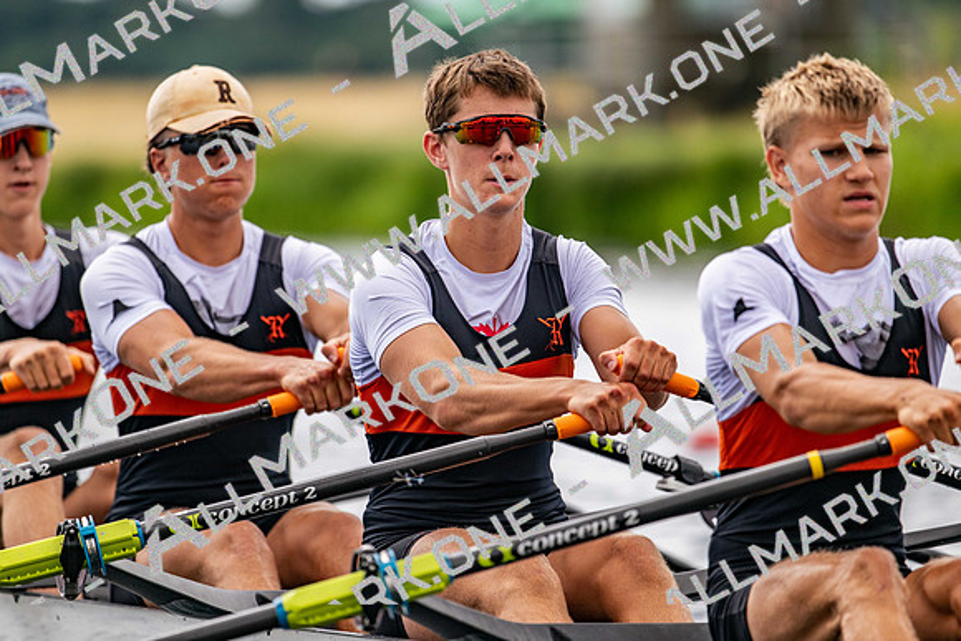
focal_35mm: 400
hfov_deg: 5.2
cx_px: 480
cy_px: 320
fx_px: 10680
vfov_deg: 3.4
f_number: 4.5
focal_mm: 400
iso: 320
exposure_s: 1/2500
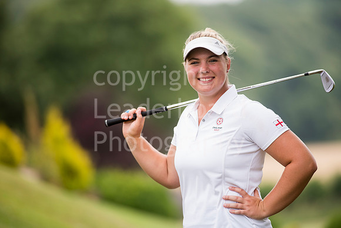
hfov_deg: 6.9
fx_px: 2842
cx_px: 170
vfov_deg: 4.6
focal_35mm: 300
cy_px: 114
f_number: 4.5
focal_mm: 300
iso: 400
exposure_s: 1/1000
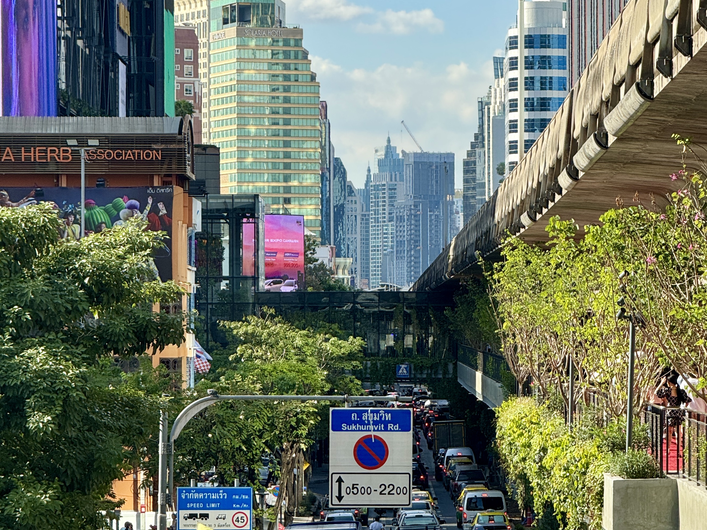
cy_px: 281
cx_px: 390
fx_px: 2737
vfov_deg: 11.1
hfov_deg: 14.7
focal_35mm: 134
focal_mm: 15.66
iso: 50
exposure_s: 1/767
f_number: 2.8
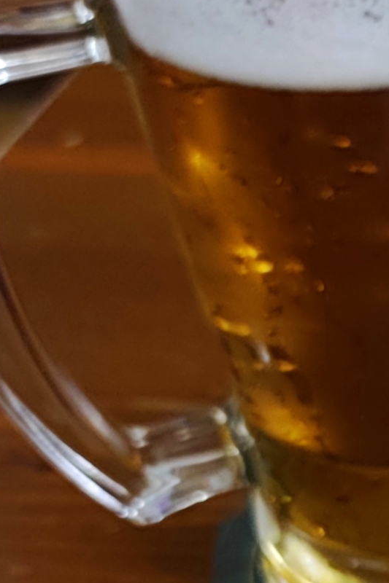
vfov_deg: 15.9
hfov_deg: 10.1
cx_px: 874
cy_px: 756
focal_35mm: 122
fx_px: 1978
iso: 3200
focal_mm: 6.19
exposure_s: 1/20
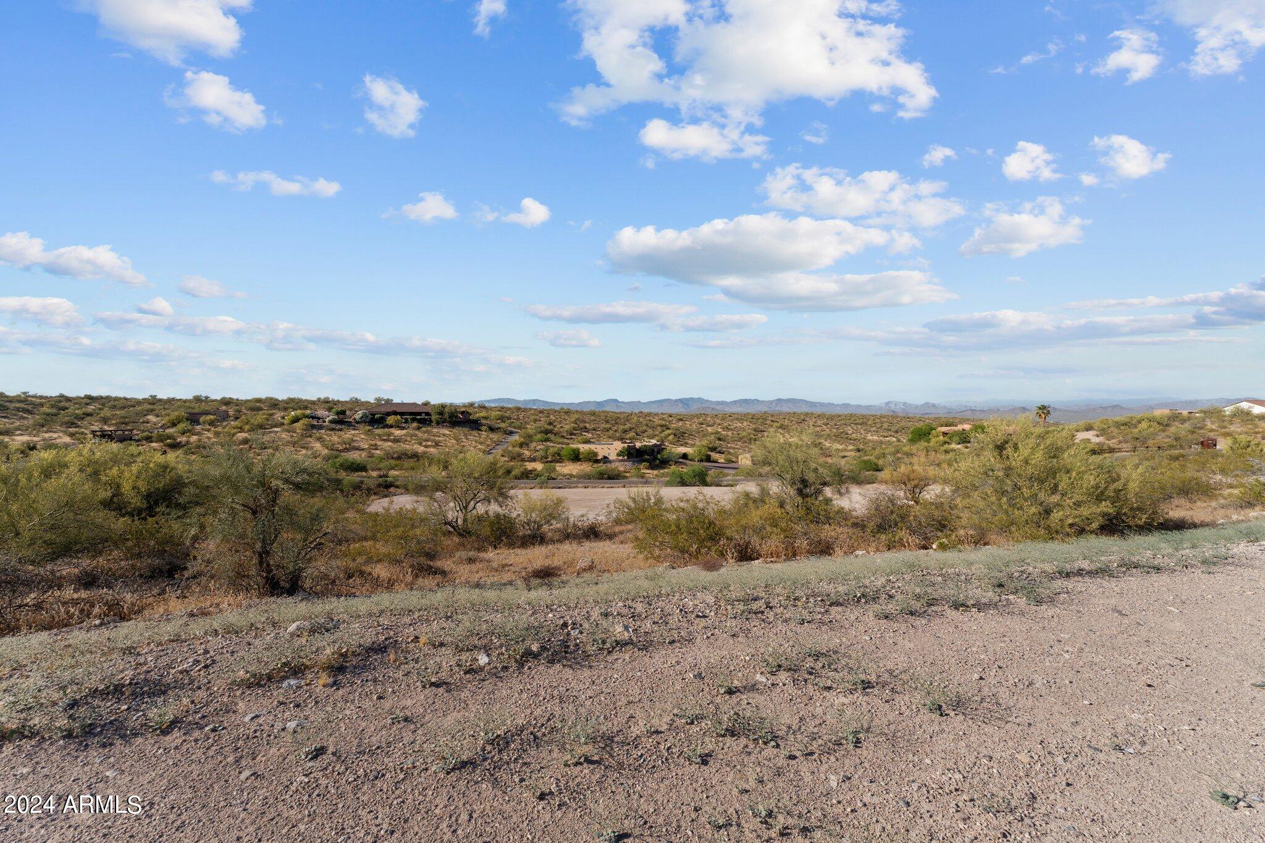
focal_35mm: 14
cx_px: 632
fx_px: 492
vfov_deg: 81.2
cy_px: 422
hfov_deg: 104.3
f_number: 8
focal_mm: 14
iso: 400
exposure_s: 1/400
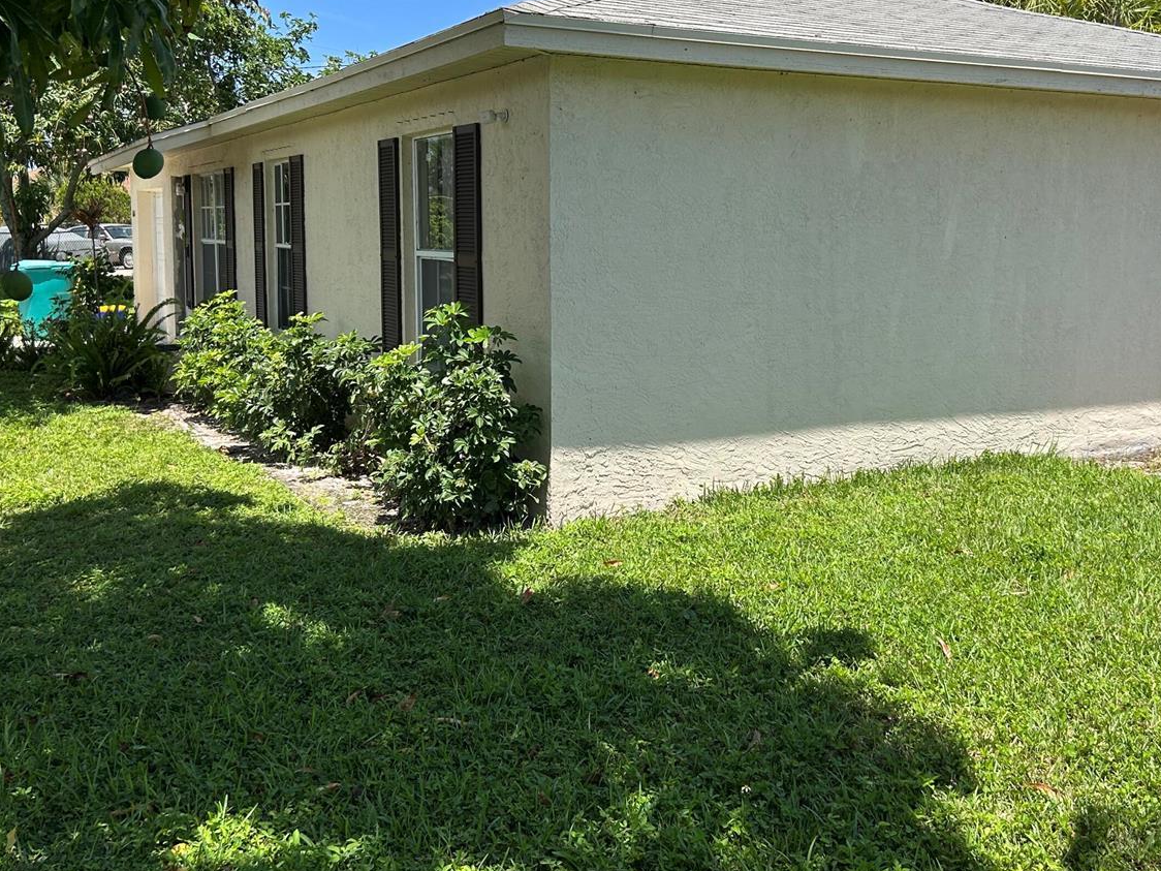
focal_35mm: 37
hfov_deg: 49.9
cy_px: 322
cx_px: 676
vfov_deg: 38.4
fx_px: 1241
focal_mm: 5.7
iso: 50
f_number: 1.5
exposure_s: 1/3165
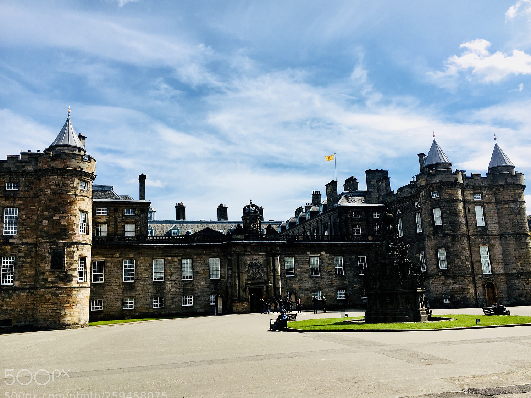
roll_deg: +2.6
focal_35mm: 31
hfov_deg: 58.3
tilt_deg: +10.5
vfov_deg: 45.4
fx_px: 476
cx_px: 266
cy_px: 211
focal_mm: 4.15
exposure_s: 1/2198
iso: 25
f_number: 2.2
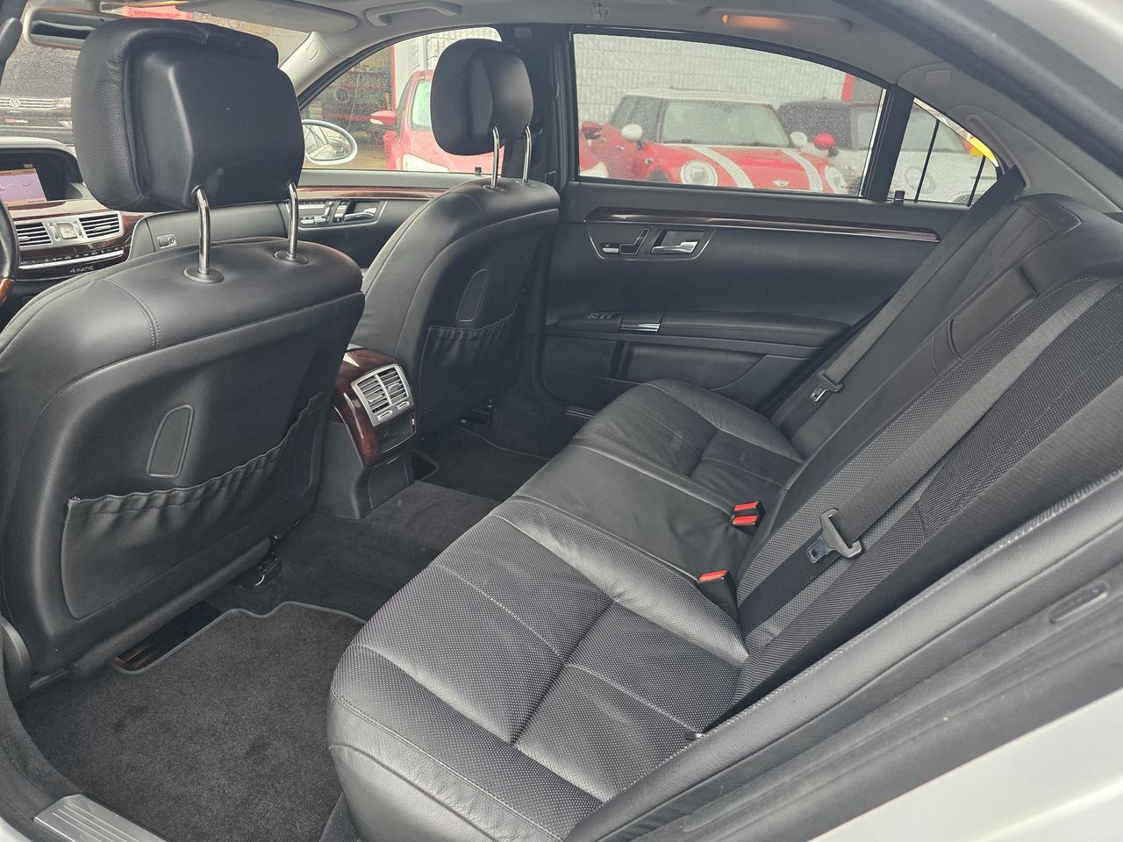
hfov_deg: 73.9
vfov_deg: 58.9
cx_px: 562
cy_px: 421
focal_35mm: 23
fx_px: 746
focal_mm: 6.3
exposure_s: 1/180
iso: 160
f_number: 1.7
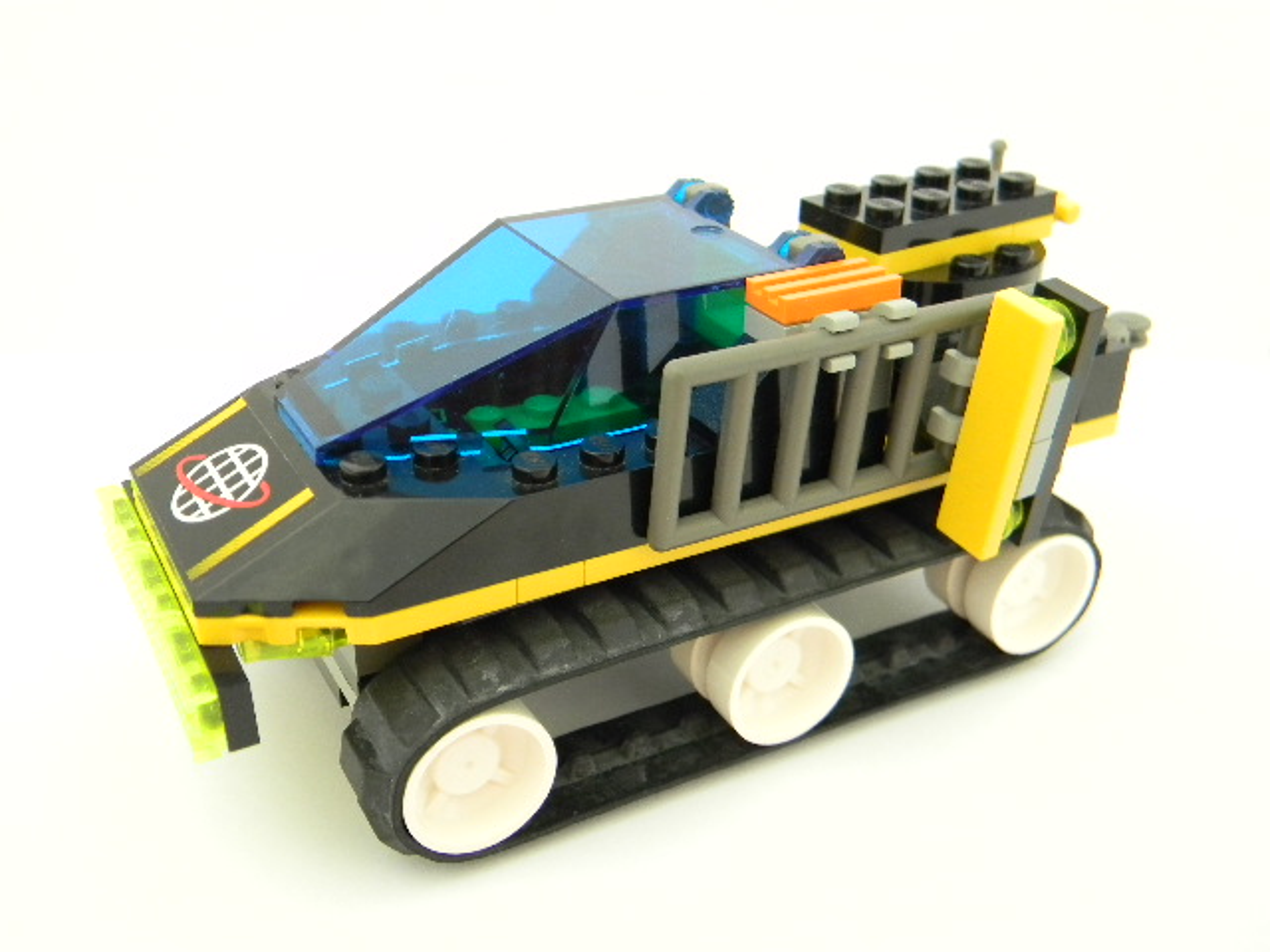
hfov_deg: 51.4
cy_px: 476
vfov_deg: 39.7
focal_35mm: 36
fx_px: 1321
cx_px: 635
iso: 400
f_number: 3.7
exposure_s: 1/2
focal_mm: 6.4
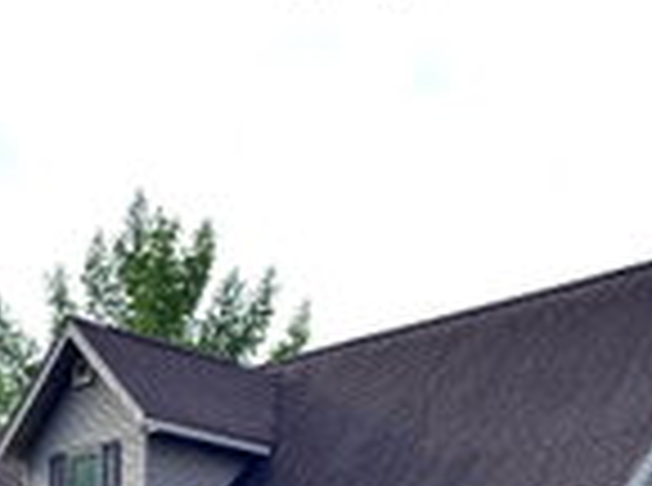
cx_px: 270
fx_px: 1597
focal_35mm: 85
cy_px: 590
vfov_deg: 16.5
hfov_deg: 23.0
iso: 80
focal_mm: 6.76
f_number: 1.78
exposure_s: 1/6711
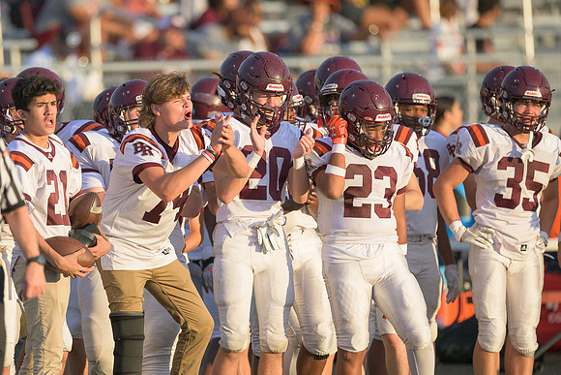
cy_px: 193
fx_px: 11015
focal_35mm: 707
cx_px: 175
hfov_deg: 2.9
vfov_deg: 1.9
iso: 1250
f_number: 4
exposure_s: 1/8000
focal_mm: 500
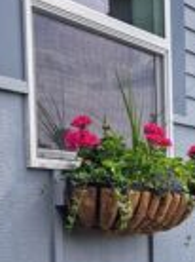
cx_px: 299
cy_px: 250
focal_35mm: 89
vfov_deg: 21.4
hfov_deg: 15.2
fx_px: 671
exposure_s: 1/965
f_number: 1.8
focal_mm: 5.4
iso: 25
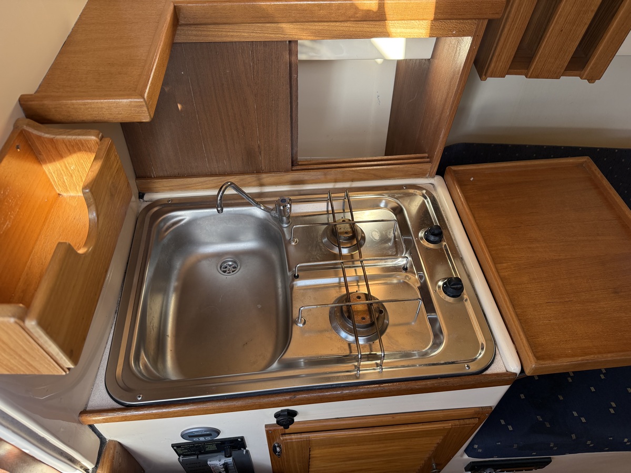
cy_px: 236
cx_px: 316
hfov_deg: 71.6
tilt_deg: -51.1
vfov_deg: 56.8
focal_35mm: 24
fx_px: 437
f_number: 1.78
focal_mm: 6.76
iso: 160
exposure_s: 1/230
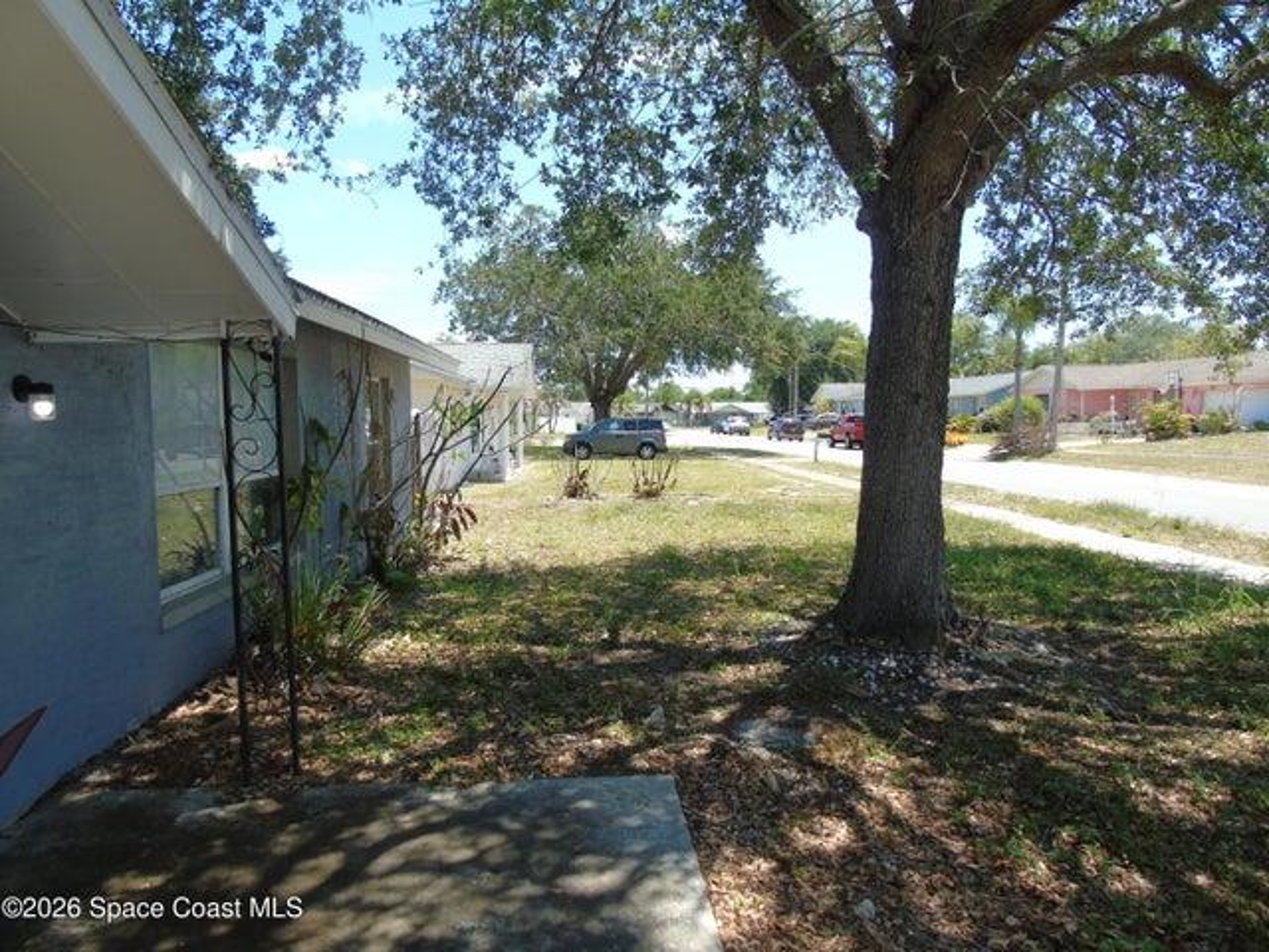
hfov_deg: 69.4
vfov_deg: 54.9
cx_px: 634
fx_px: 916
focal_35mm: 25
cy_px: 476
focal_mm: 4.4
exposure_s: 1/320
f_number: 3.4
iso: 80
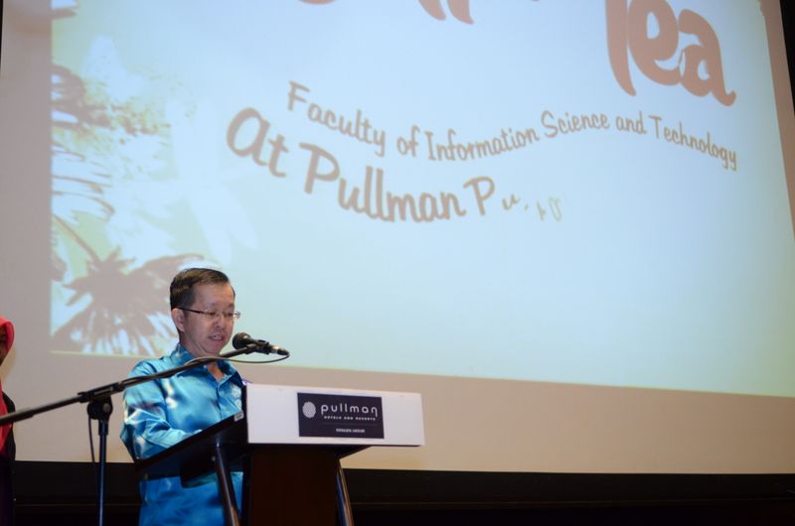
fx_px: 1058
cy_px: 263
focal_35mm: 48
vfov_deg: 28.0
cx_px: 398
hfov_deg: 41.2
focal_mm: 32
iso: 1600
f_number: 2.8
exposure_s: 1/60
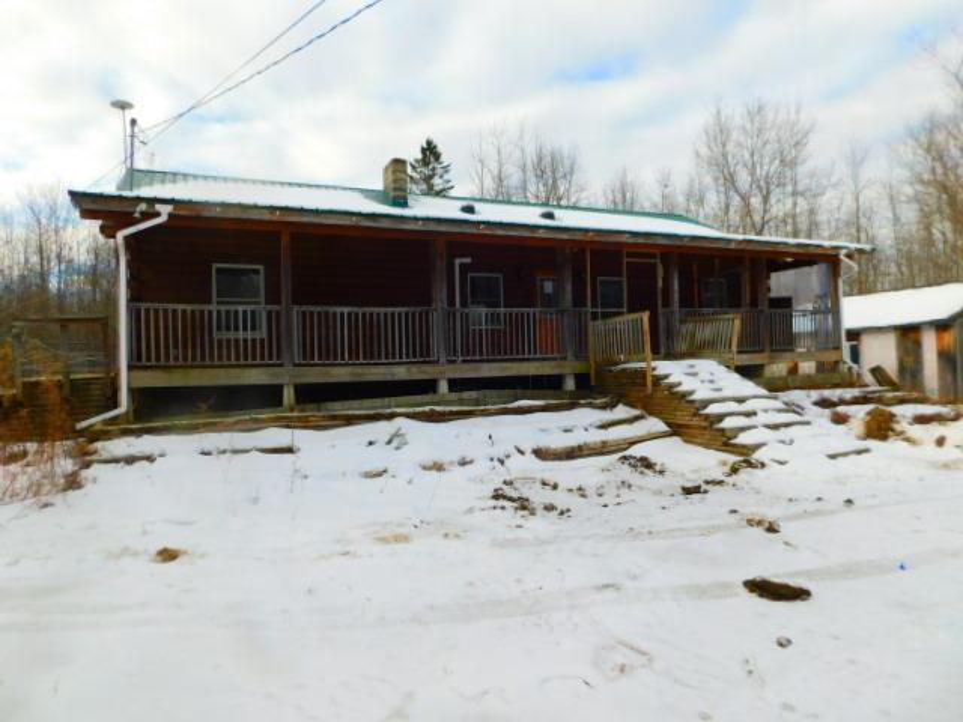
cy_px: 361
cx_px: 482
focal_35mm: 23
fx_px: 640
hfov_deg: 73.9
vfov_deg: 58.9
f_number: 3
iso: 125
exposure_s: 1/1000
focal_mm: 4
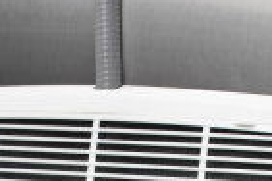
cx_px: 187
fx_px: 1179
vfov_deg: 8.3
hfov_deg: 13.1
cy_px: 367
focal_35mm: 156
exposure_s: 1/40
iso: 1800
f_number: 4
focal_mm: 24
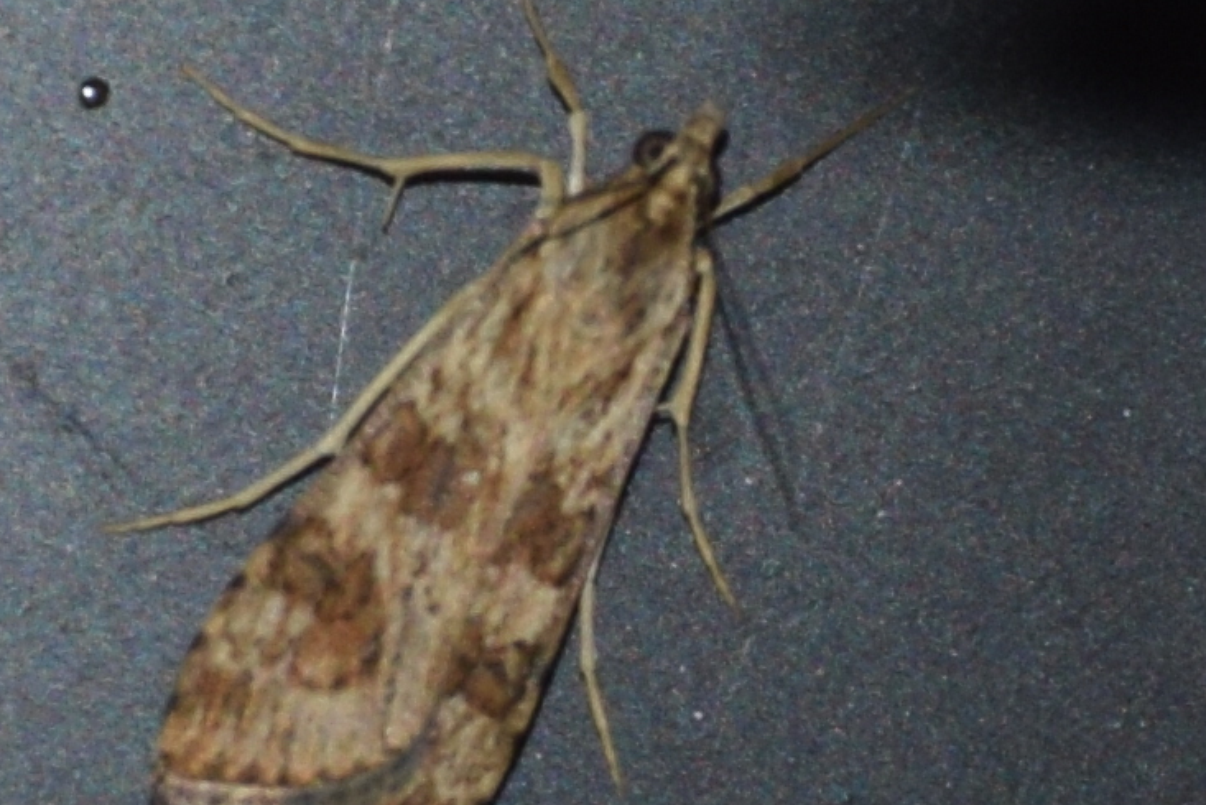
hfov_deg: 7.5
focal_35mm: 275
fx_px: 9214
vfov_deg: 5.0
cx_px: 727
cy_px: 486
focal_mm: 140
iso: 320
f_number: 5.6
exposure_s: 1/60
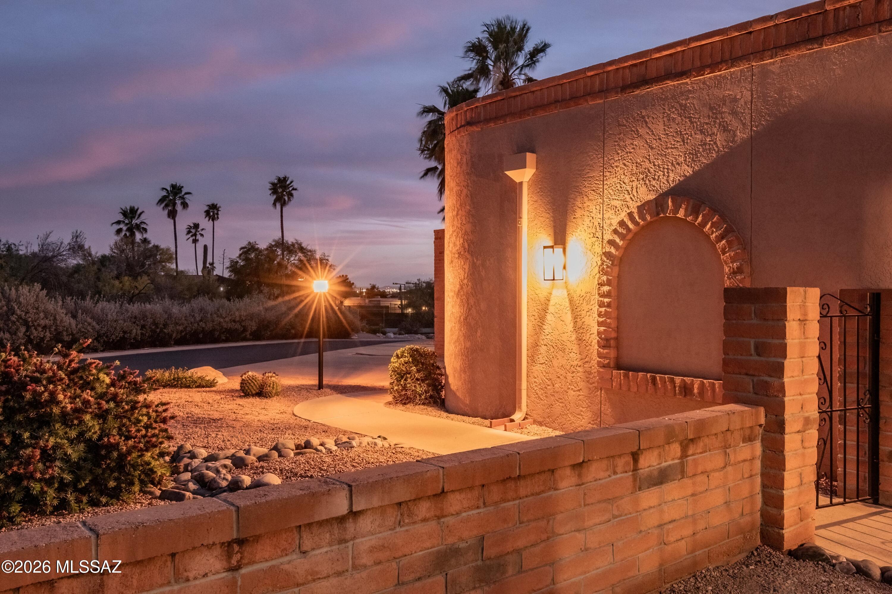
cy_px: 297
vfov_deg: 43.6
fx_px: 743
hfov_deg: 61.9
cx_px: 446
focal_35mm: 30
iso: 800
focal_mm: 20
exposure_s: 6
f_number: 16
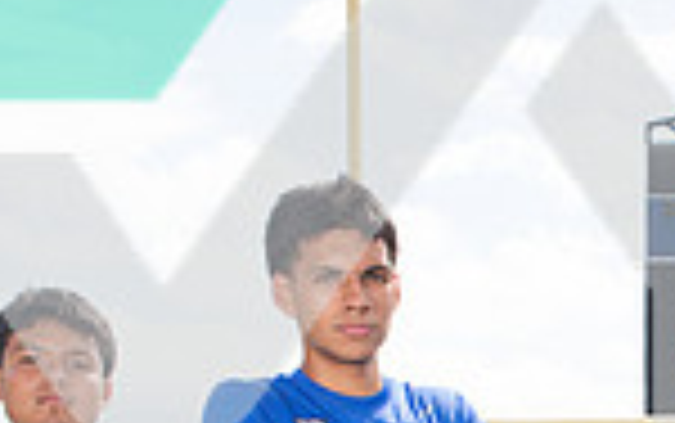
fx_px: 2320
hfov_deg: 15.6
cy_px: 763
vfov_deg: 9.9
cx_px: 932
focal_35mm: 126
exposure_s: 1/320
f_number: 7.1
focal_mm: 32
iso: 125
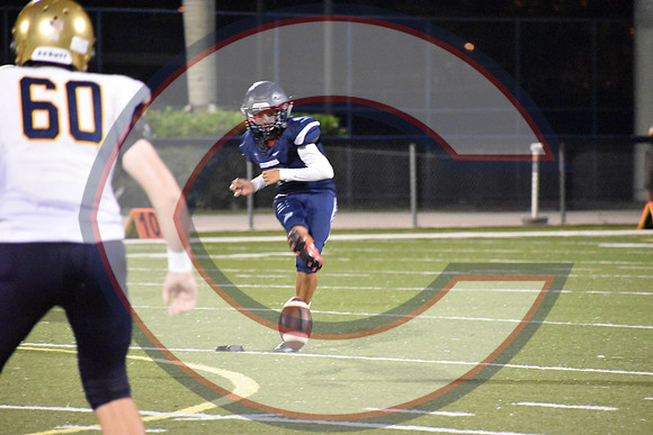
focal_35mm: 330
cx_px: 326
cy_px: 218
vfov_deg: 4.2
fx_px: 5987
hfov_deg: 6.2
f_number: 5.6
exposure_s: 1/160
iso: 12800
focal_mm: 220
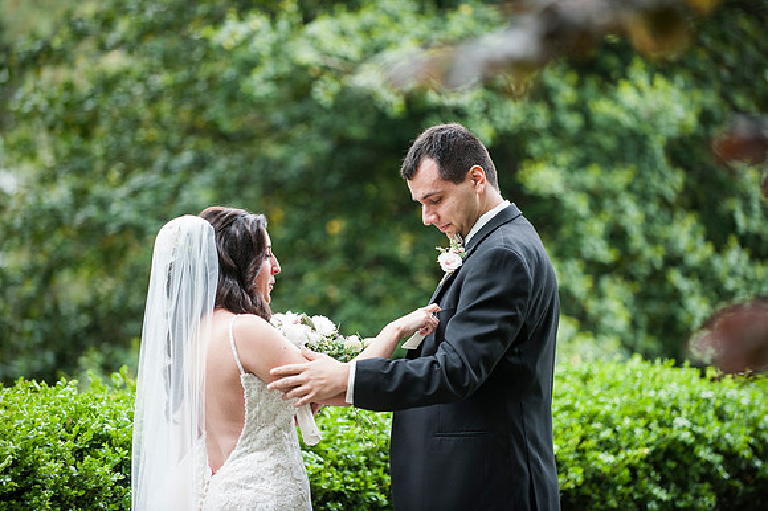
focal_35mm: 160
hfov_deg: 12.8
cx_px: 384
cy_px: 256
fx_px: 3411
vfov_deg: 8.6
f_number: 2.8
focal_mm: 160
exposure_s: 1/800
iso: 800
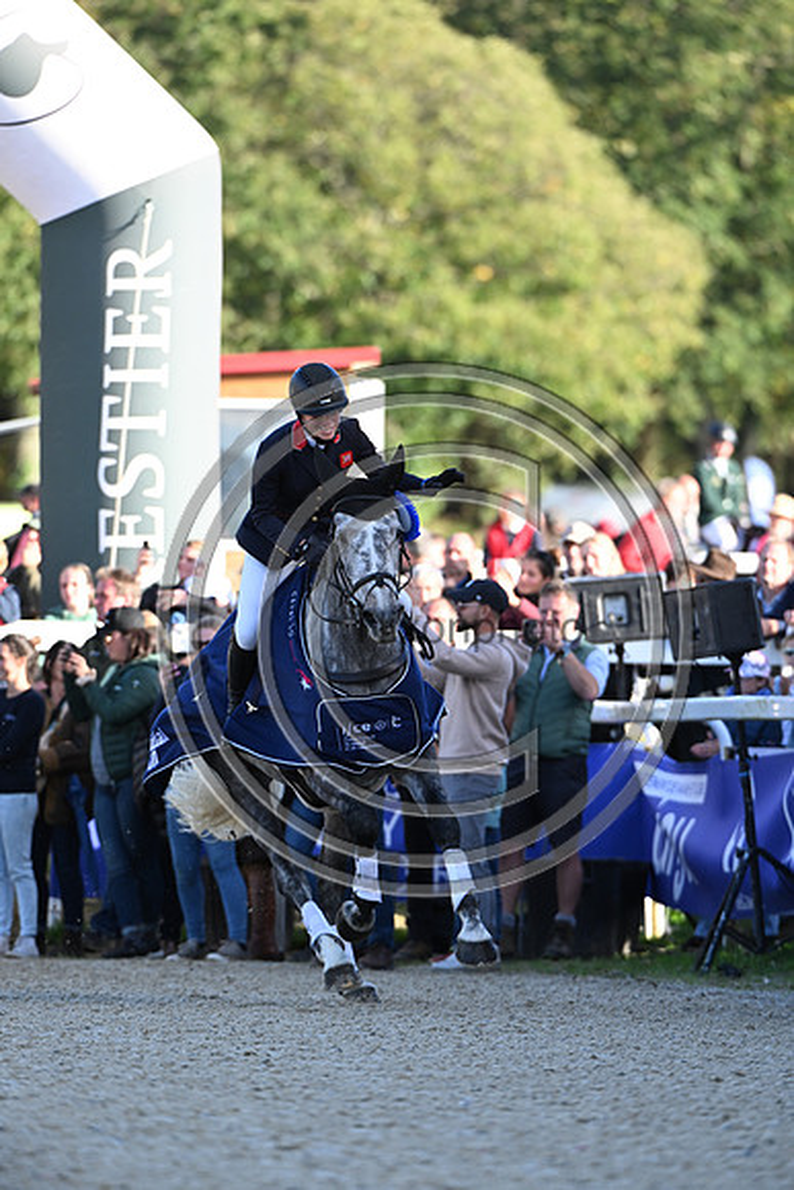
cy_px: 595
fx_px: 12563
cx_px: 397
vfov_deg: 5.4
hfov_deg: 3.6
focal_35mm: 380
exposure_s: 1/800
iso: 1000
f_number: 5.6
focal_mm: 380
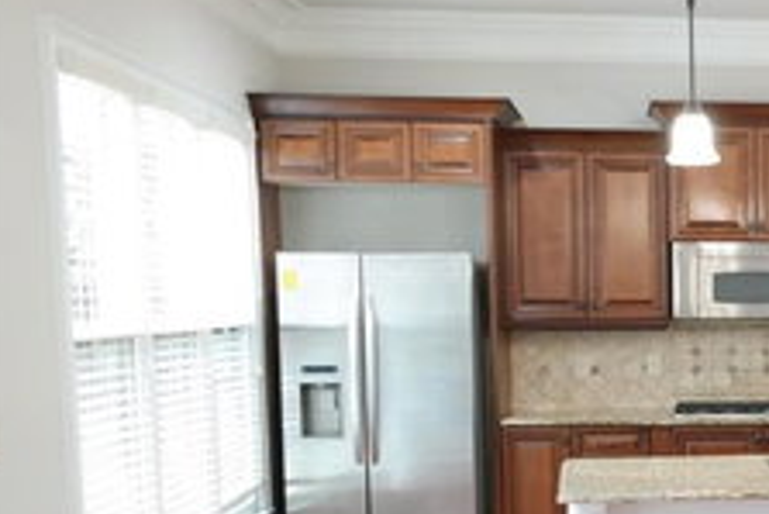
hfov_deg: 31.4
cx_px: 803
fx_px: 1240
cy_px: 421
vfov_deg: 23.0
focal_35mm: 58
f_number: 4
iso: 800
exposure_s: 1/25
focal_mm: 18
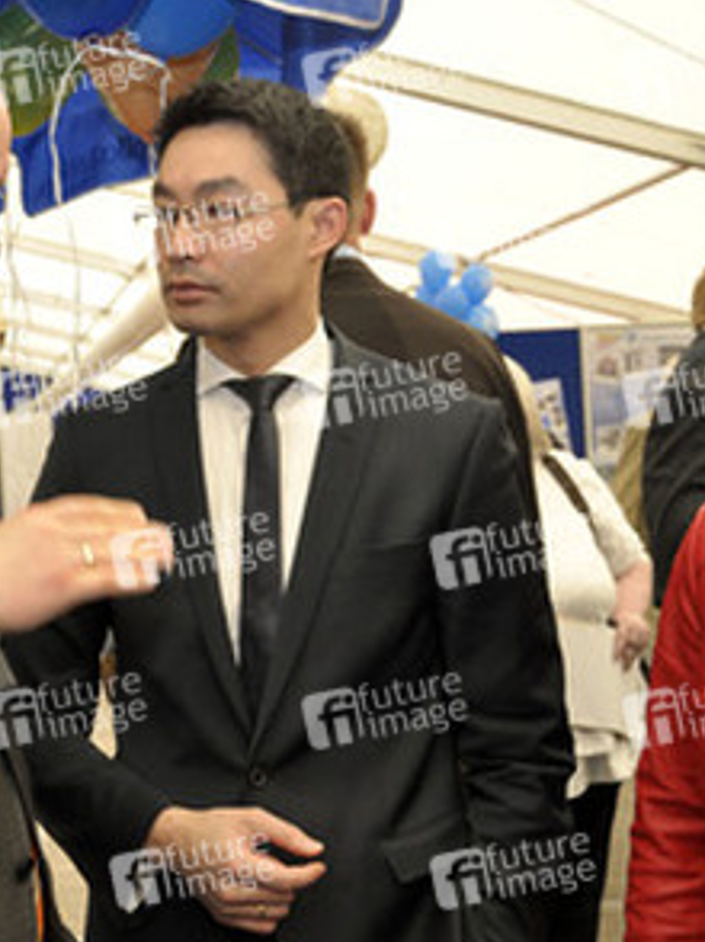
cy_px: 471
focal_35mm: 53
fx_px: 1441
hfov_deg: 26.8
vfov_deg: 36.2
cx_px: 106
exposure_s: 1/80
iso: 400
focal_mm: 24
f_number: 5
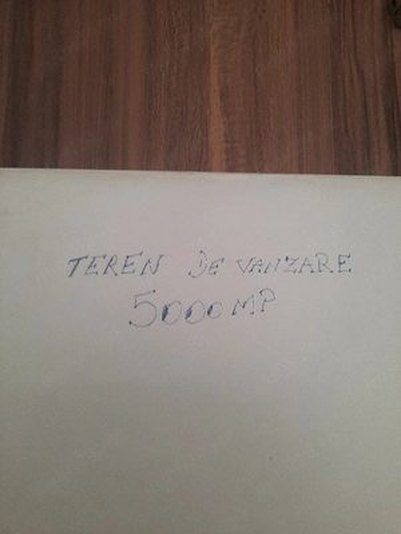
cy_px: 267
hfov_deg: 54.9
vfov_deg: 69.4
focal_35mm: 25
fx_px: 386
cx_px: 200
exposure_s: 1/50
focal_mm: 4.6
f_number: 2
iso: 250
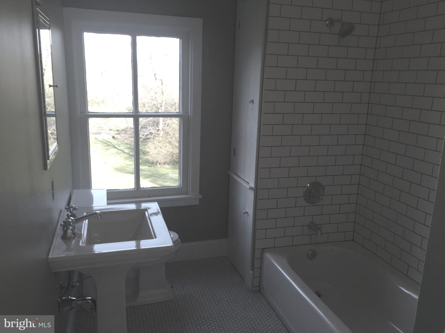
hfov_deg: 61.7
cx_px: 222
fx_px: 373
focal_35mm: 29
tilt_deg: -17.0
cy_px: 166
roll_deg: -3.5
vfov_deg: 48.2
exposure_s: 1/129
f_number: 2.2
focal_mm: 4.15
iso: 32
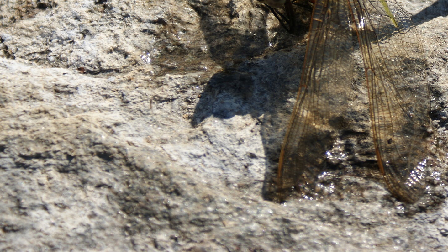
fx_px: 2198
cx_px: 345
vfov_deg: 6.5
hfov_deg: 11.6
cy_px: 2
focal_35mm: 185
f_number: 5.6
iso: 100
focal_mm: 70
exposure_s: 1/500
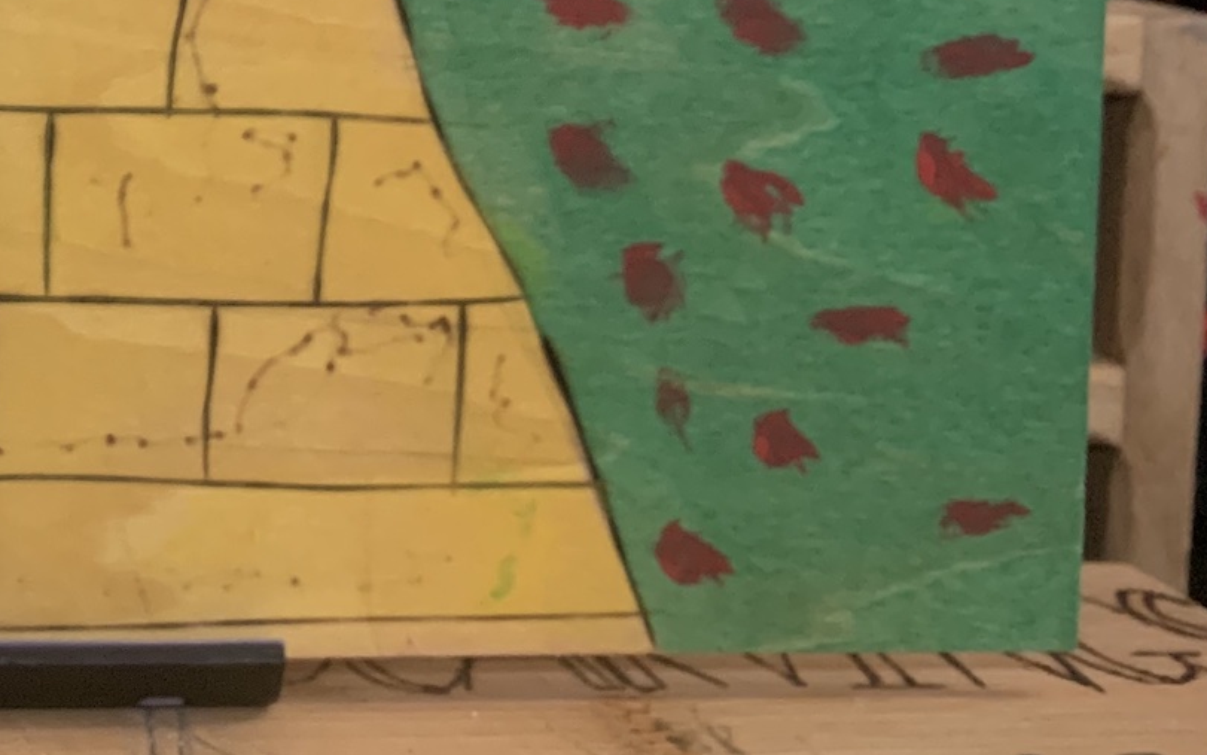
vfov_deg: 18.4
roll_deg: -1.2
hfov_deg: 26.8
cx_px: -238
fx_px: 2237
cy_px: -73
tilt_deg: -5.1
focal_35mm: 68
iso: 400
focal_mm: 4.25
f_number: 1.8
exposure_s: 1/40
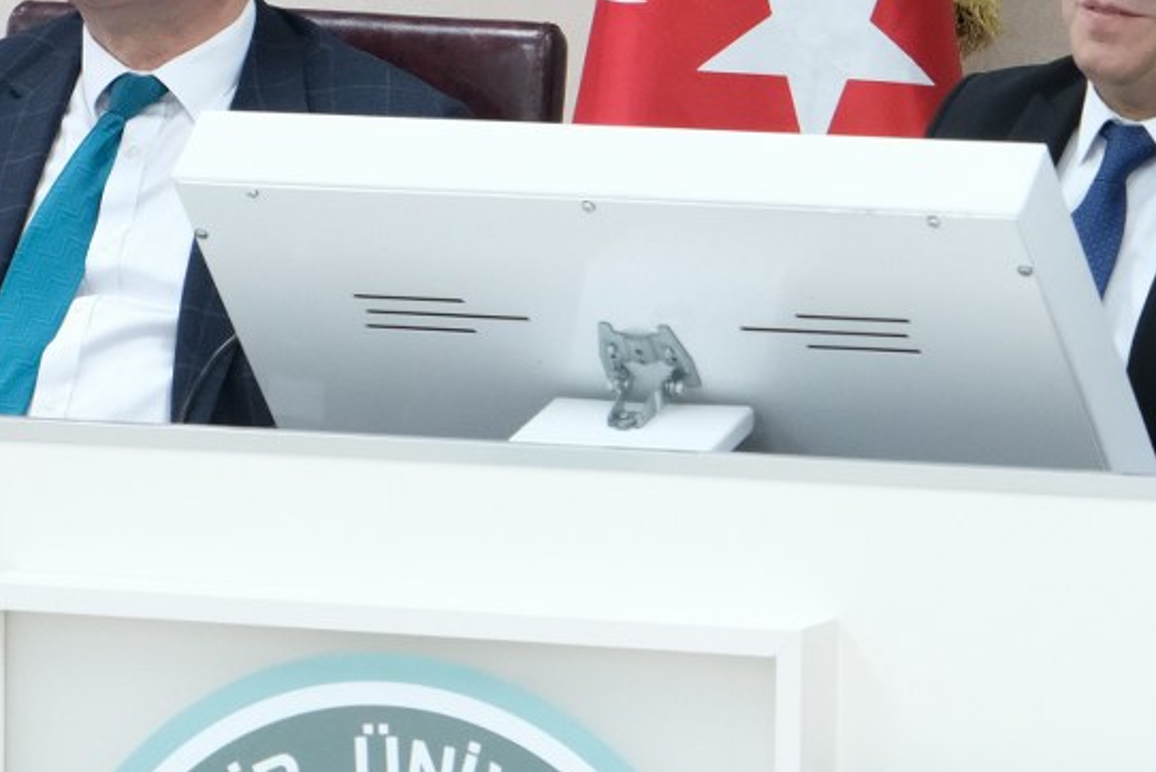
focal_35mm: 298
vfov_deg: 4.6
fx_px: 9574
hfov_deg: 6.9
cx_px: 1139
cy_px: -295
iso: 3200
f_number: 5.6
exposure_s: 1/170
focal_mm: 67.5
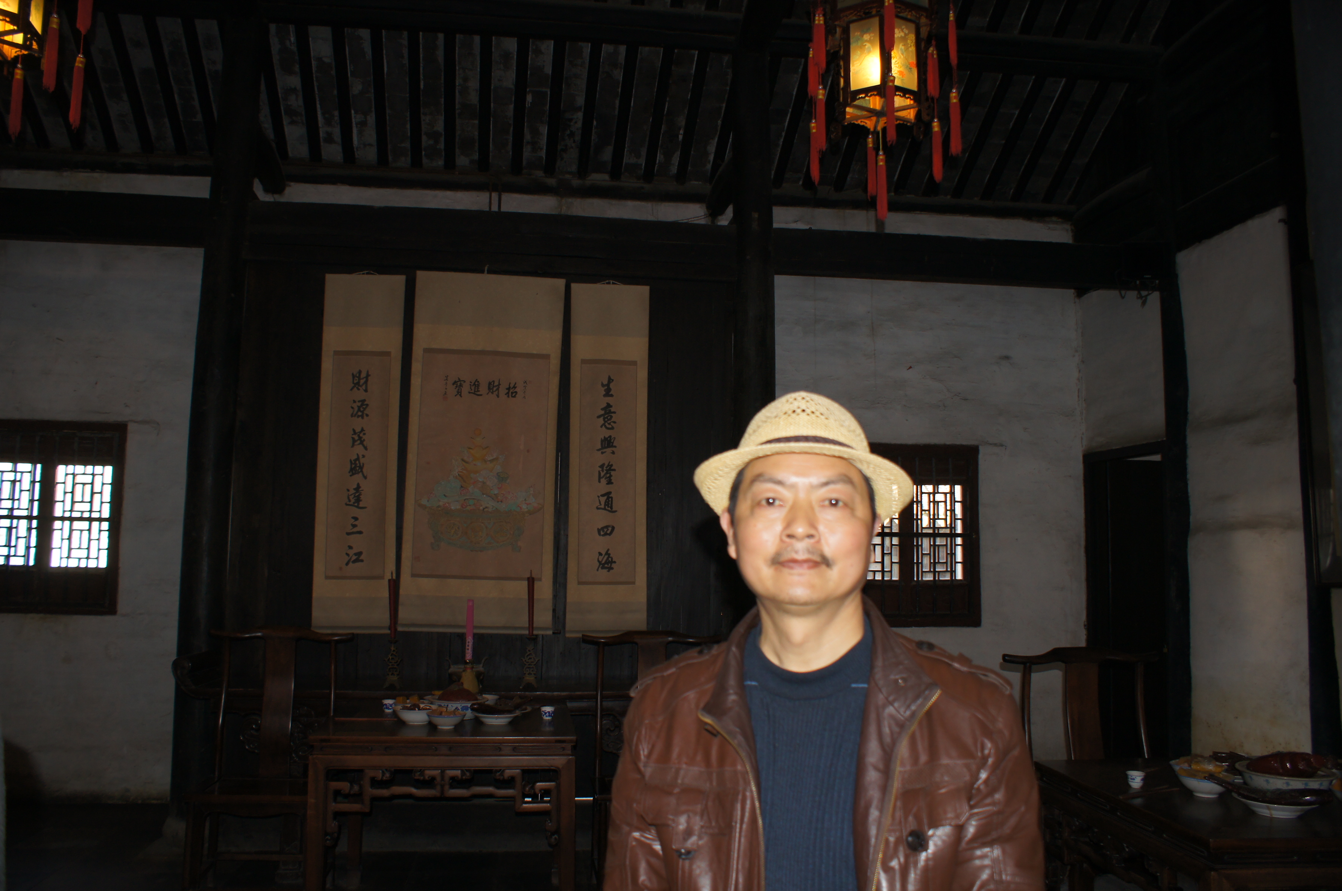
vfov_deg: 47.8
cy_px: 446
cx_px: 671
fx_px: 1005
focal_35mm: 27
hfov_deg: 67.5
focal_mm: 18
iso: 400
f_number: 4
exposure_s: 1/60
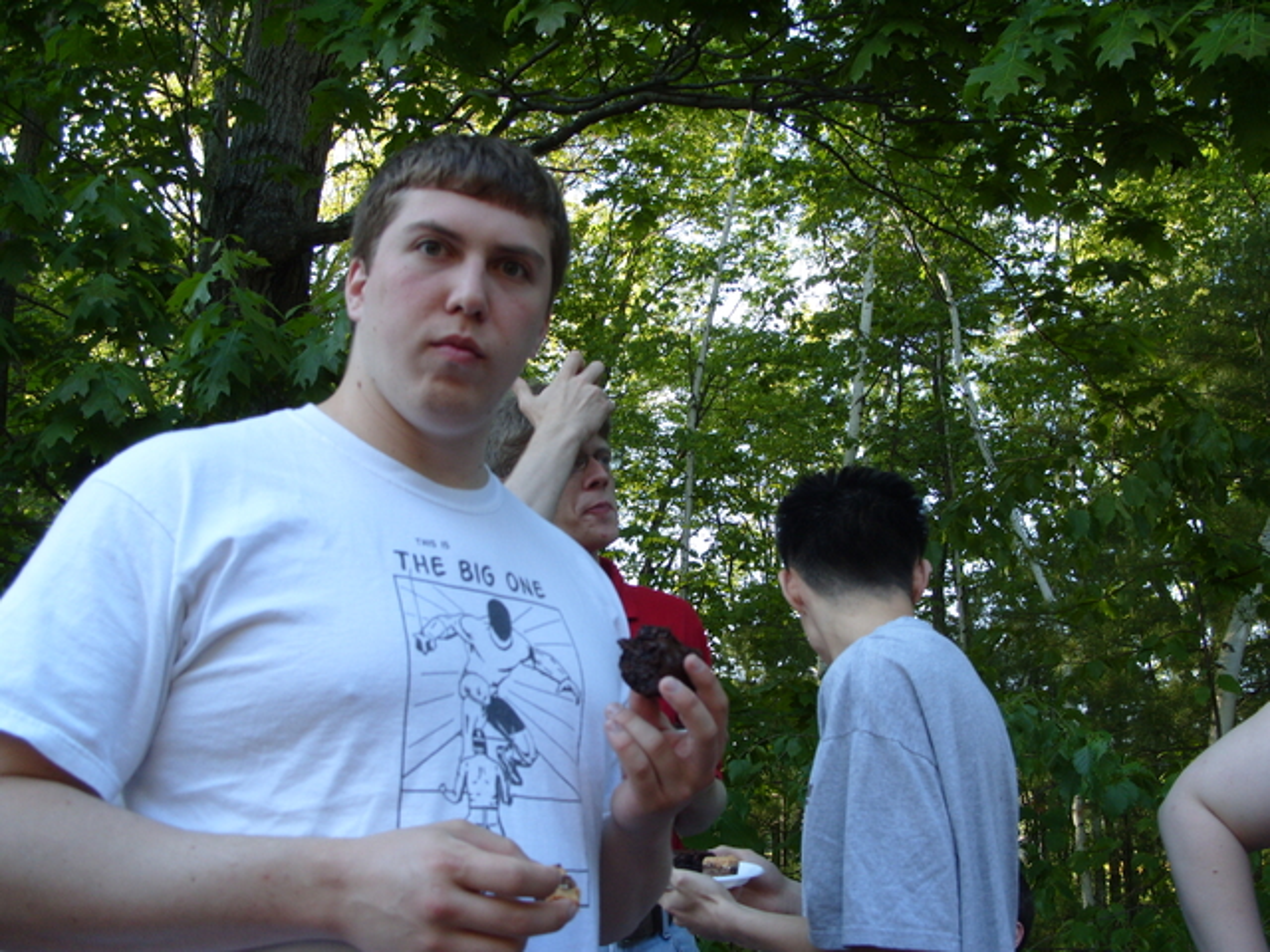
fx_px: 1284
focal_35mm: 35
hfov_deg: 52.6
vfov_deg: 40.7
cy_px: 476
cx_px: 635
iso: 80
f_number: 3.1
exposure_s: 1/90
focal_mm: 7.8
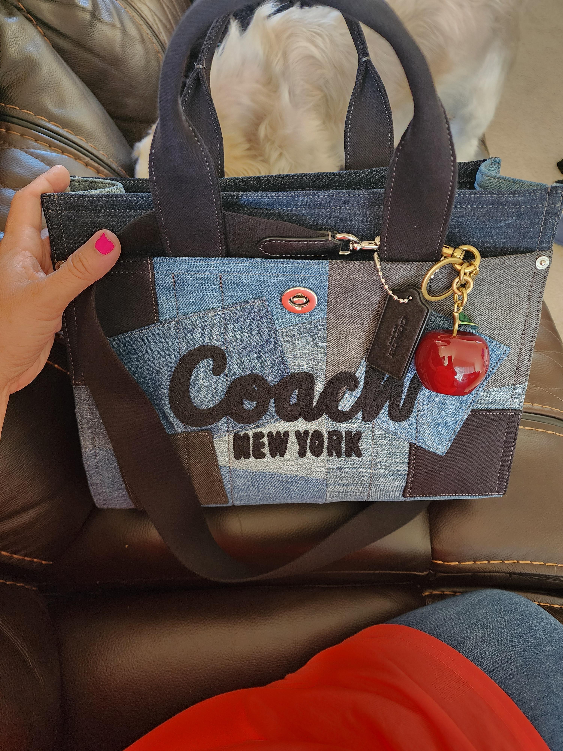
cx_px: 282
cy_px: 376
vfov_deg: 73.9
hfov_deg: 58.9
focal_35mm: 23
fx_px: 499
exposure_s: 1/40
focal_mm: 6.4
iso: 640
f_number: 1.8
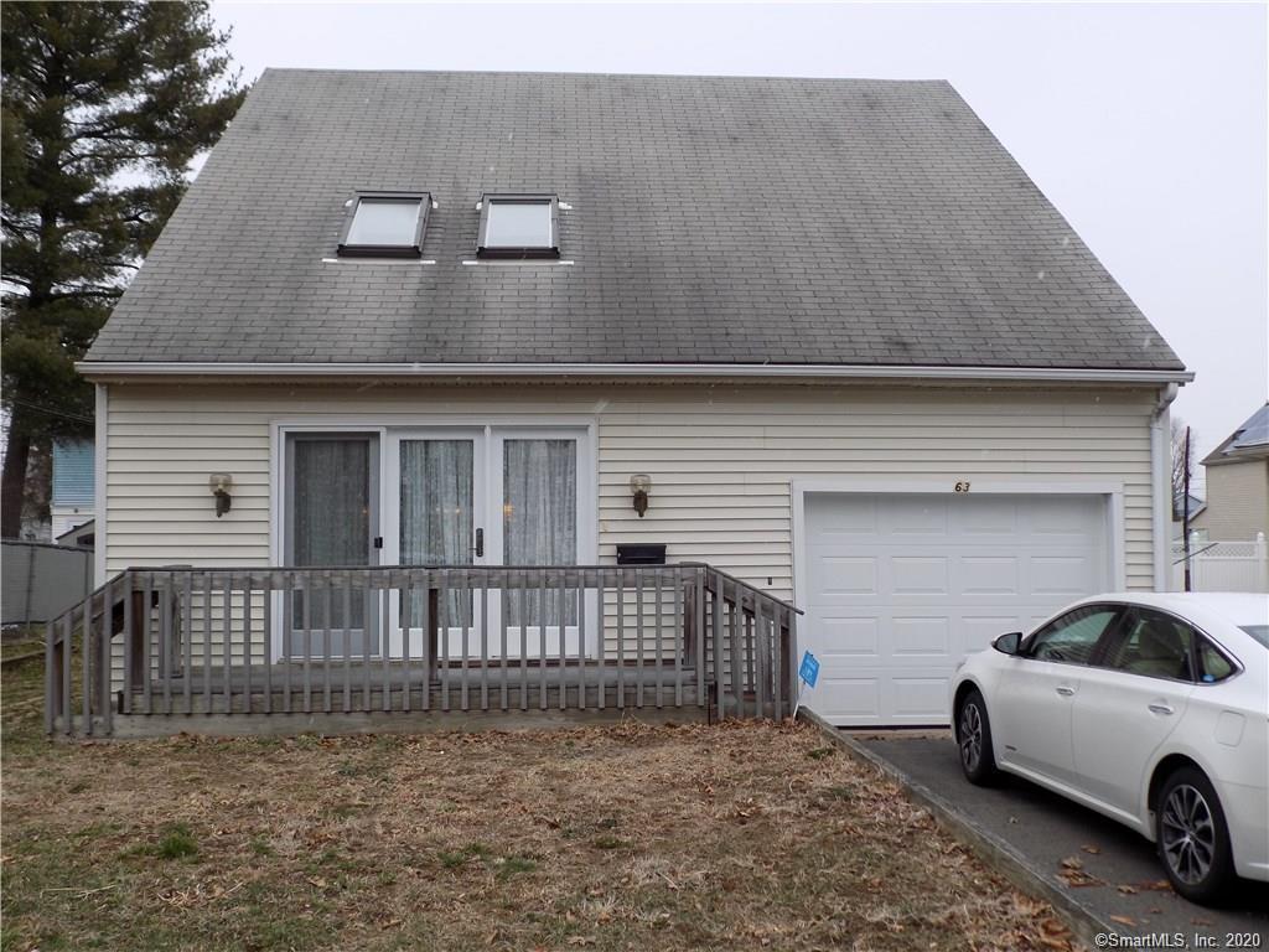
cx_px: 634
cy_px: 476
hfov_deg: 54.0
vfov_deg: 41.8
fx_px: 1246
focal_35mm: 34
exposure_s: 1/80
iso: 80
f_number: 3.4
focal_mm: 6.1
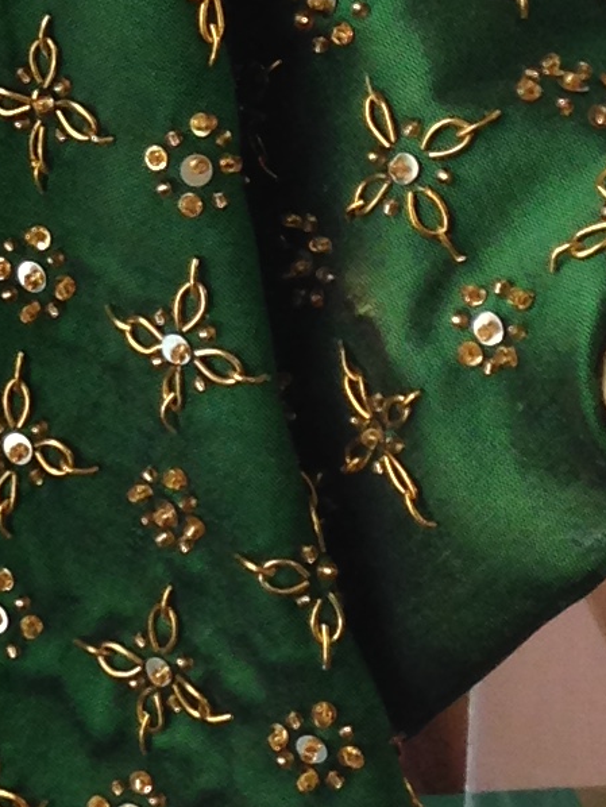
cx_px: 42
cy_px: -238
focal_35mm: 180
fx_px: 4199
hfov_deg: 8.2
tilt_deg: -17.3
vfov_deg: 10.7
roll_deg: -2.0
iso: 64
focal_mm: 4.12
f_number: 2.4
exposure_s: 1/60
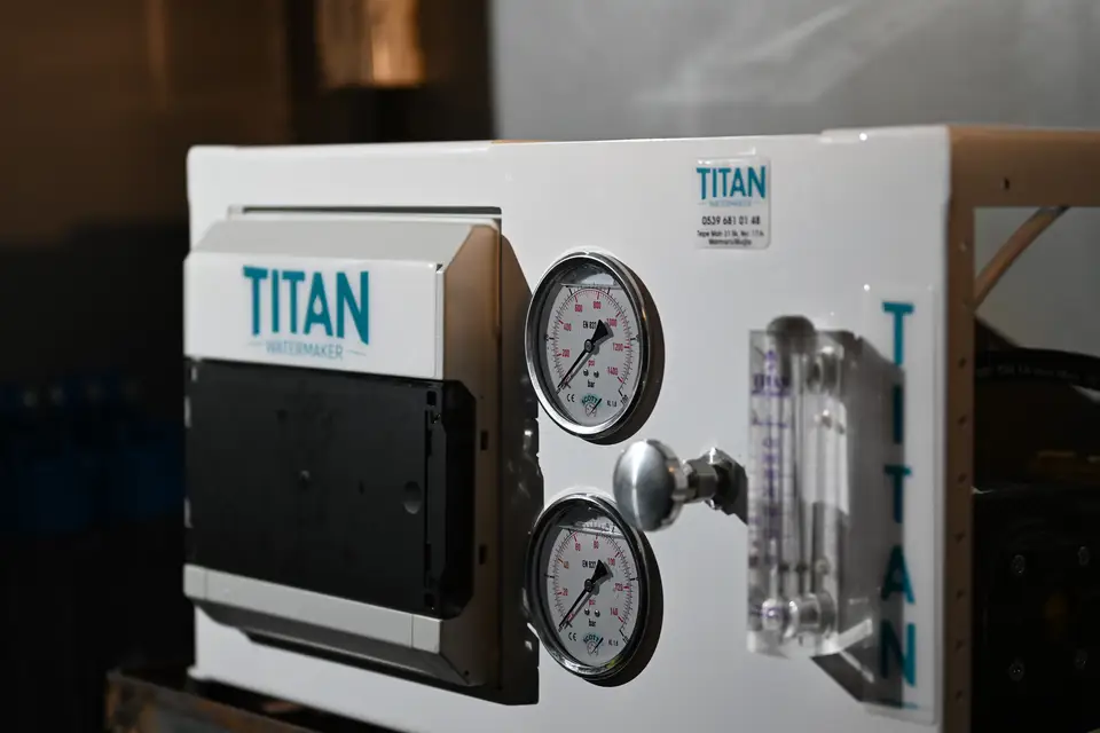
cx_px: 550
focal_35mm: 75
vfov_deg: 18.2
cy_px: 366
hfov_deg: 27.0
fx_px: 2291
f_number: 1.8
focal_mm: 50
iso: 500
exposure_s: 1/250
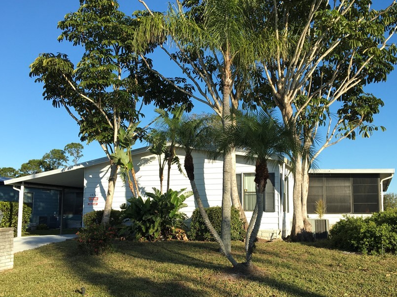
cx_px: 221
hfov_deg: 50.0
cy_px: 171
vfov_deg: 38.6
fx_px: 424
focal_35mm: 37
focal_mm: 4.15
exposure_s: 1/827
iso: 25
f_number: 2.2
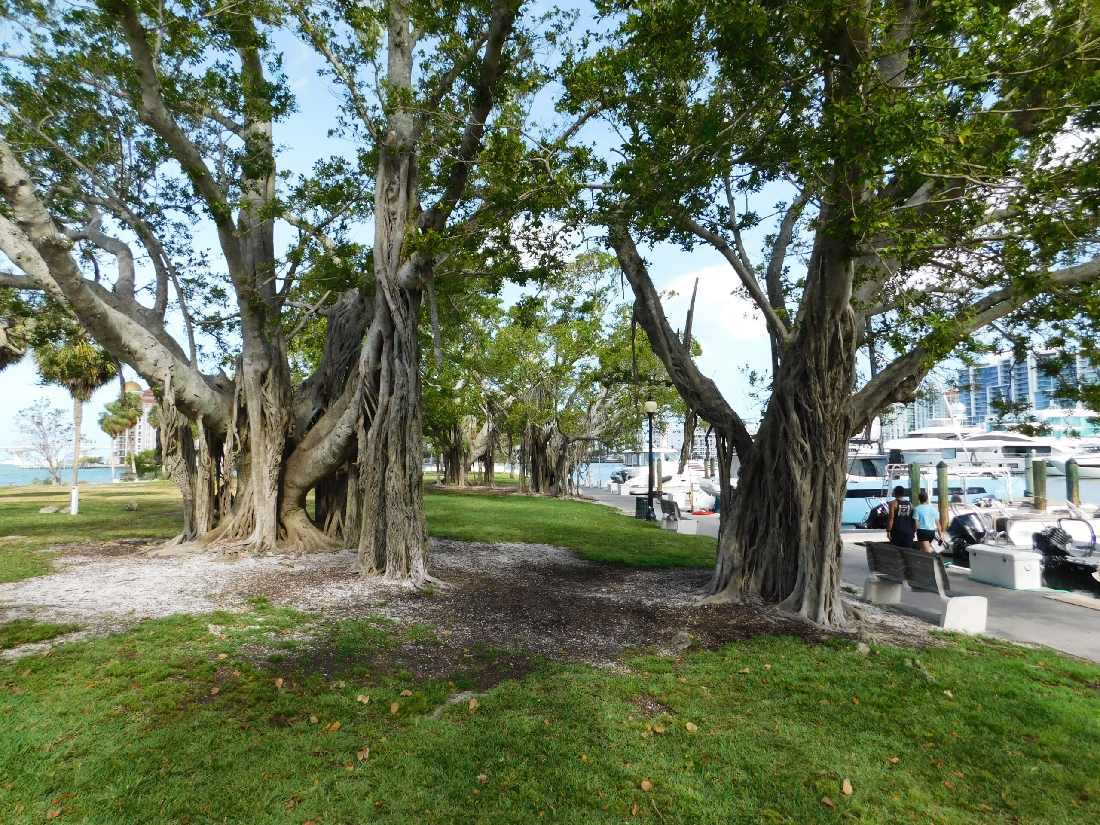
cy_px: 412
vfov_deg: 58.9
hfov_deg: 73.9
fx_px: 731
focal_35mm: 23
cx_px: 550
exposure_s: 1/800
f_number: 3
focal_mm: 4
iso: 125
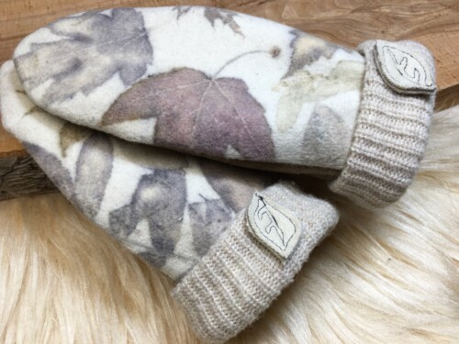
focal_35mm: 29
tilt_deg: -60.4
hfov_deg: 61.7
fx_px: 385
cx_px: 230
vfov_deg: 48.2
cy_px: 172
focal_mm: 4.15
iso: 25
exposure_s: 1/60
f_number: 2.2
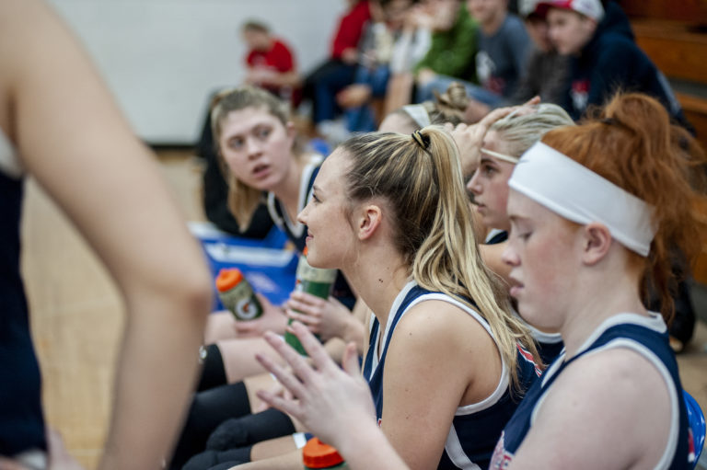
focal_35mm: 80
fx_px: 1570
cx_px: 354
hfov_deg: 25.4
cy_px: 235
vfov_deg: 17.0
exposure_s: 1/400
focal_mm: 80
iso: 2000
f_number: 3.5
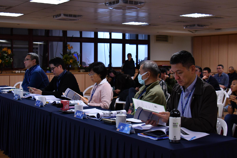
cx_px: 118
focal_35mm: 52
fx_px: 346
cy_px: 79
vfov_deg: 25.7
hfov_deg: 37.9
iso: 1000
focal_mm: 35
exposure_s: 1/80
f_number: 5.6
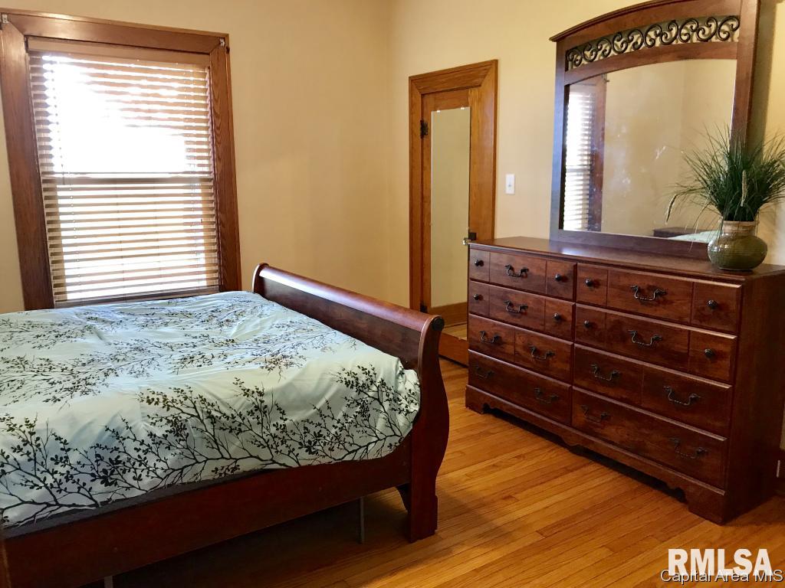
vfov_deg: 49.7
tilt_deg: -11.5
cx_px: 392
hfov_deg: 63.4
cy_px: 294
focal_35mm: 28
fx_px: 635
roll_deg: -0.1
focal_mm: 3.99
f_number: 1.8
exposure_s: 1/17
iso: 40
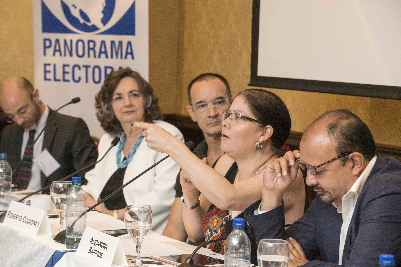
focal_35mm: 125
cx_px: 200
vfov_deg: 11.0
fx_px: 1393
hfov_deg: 16.4
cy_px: 134
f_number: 9
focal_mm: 125
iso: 5000
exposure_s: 1/60
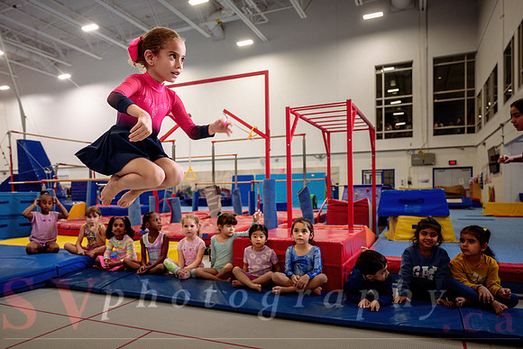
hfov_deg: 66.0
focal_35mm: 28
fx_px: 401
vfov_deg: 46.9
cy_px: 199
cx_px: 224
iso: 1600
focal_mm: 24
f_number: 3.5
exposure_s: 1/250
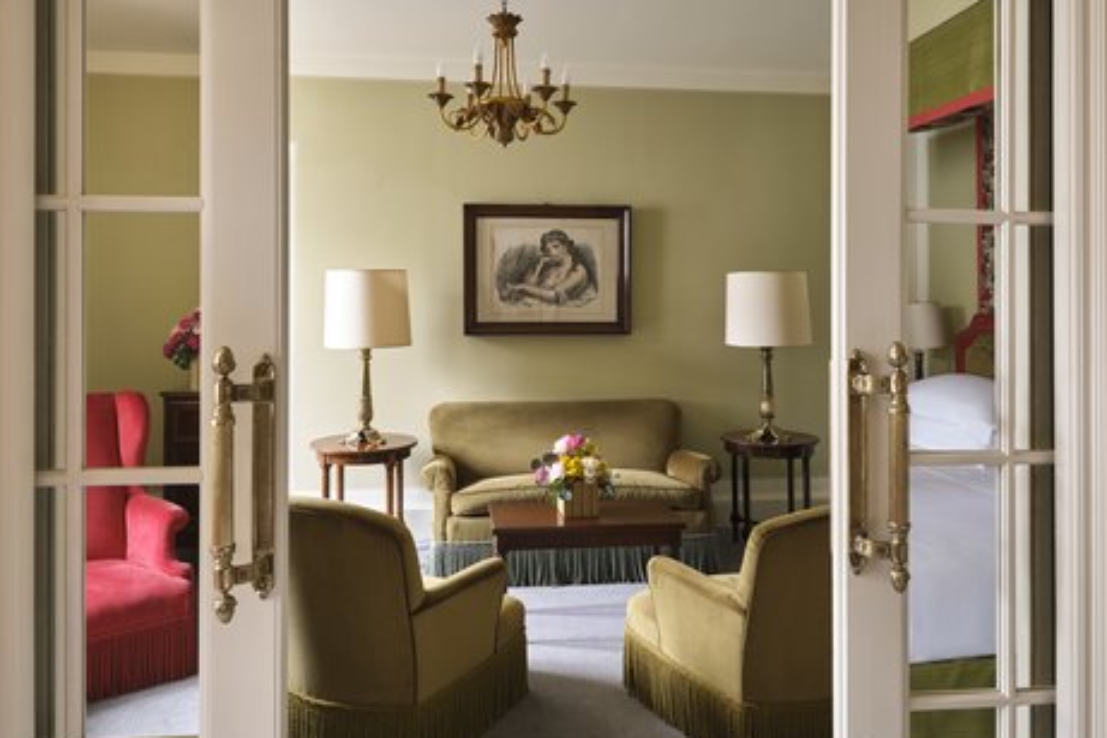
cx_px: 547
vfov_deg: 49.5
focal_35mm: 26
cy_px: 394
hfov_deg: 69.4
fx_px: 799
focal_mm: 30
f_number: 11
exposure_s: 2
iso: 400
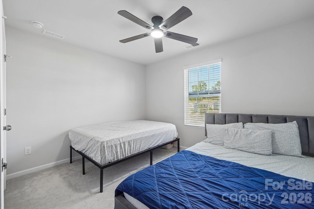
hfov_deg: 100.4
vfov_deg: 77.3
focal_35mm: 15
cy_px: 104
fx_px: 131
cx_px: 157
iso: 400
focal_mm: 10
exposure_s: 1/15
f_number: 8
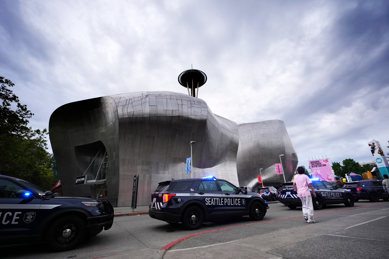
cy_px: 130
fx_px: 173
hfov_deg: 96.7
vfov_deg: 73.7
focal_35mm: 16
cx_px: 194
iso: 1250
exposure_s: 1/1250
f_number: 2.8
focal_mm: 16
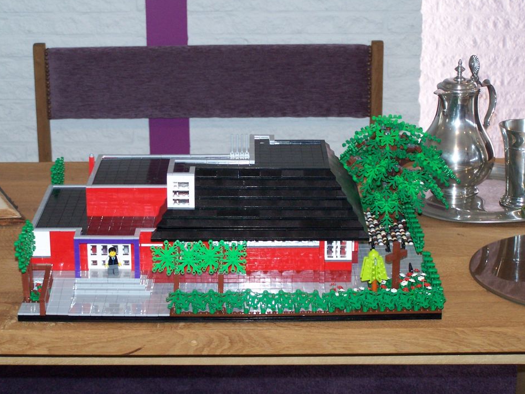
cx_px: 259
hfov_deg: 24.1
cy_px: 188
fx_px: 1228
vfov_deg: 18.2
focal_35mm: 81
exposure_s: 1/90
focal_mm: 12.4
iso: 140
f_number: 3.2
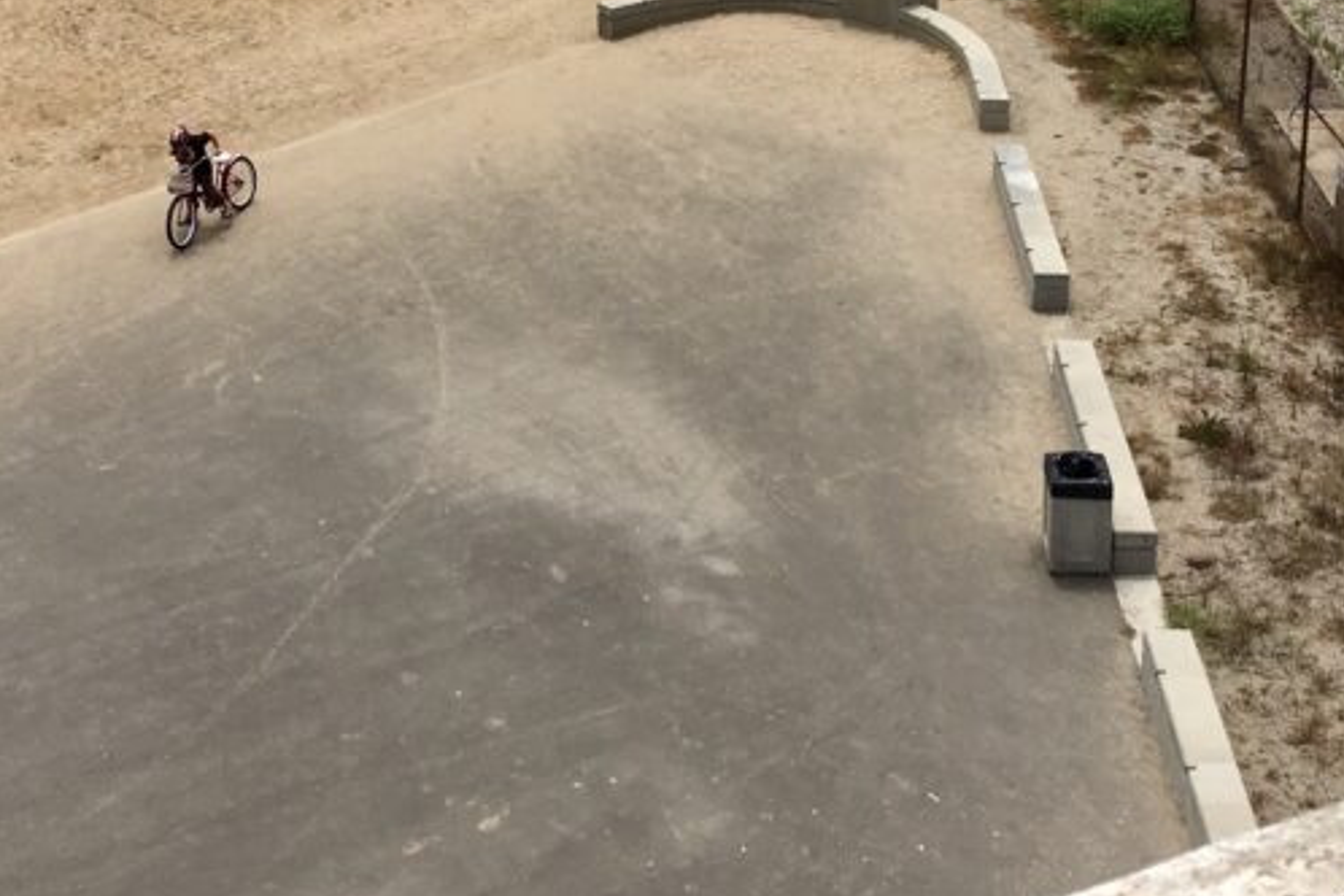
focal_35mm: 62
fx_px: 2314
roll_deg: +0.2
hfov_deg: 32.4
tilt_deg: -17.0
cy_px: -130
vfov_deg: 20.7
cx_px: 596
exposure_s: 1/3077
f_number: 2.2
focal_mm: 4.15
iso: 25
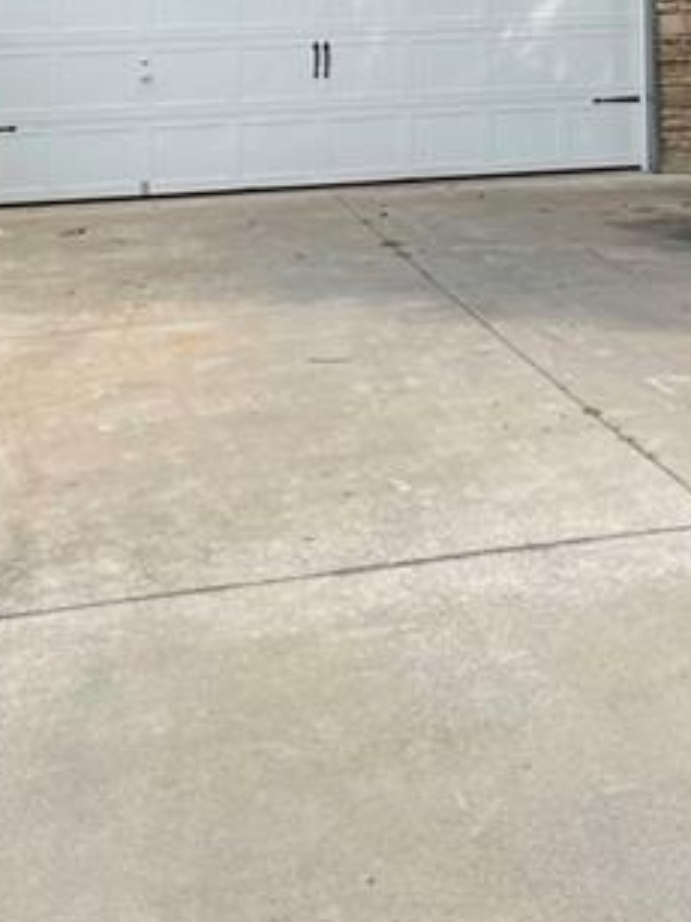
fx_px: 1731
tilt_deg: +4.4
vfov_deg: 27.1
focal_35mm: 65
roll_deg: +2.4
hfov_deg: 22.0
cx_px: 628
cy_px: -114
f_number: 1.6
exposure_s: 1/1453
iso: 32
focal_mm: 4.2
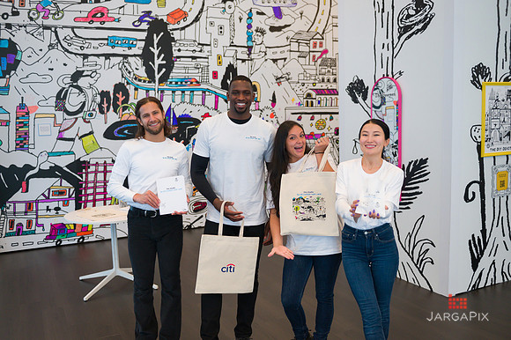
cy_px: 170
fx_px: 482
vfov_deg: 38.8
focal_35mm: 34
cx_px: 256
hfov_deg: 55.8
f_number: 3.5
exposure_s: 1/320
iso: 1600
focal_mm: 34
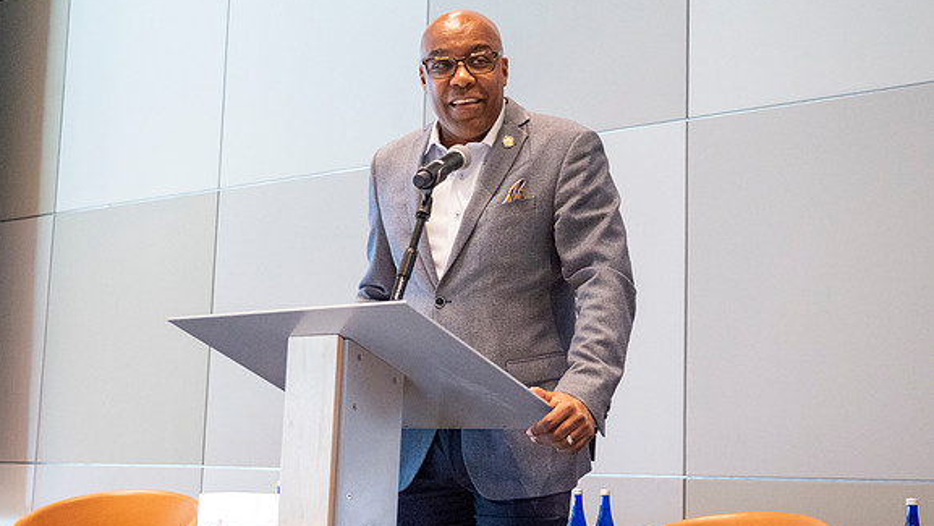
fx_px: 1486
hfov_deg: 34.9
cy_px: 239
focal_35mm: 60
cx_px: 466
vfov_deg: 20.1
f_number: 4.8
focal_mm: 38
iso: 3200
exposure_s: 1/100
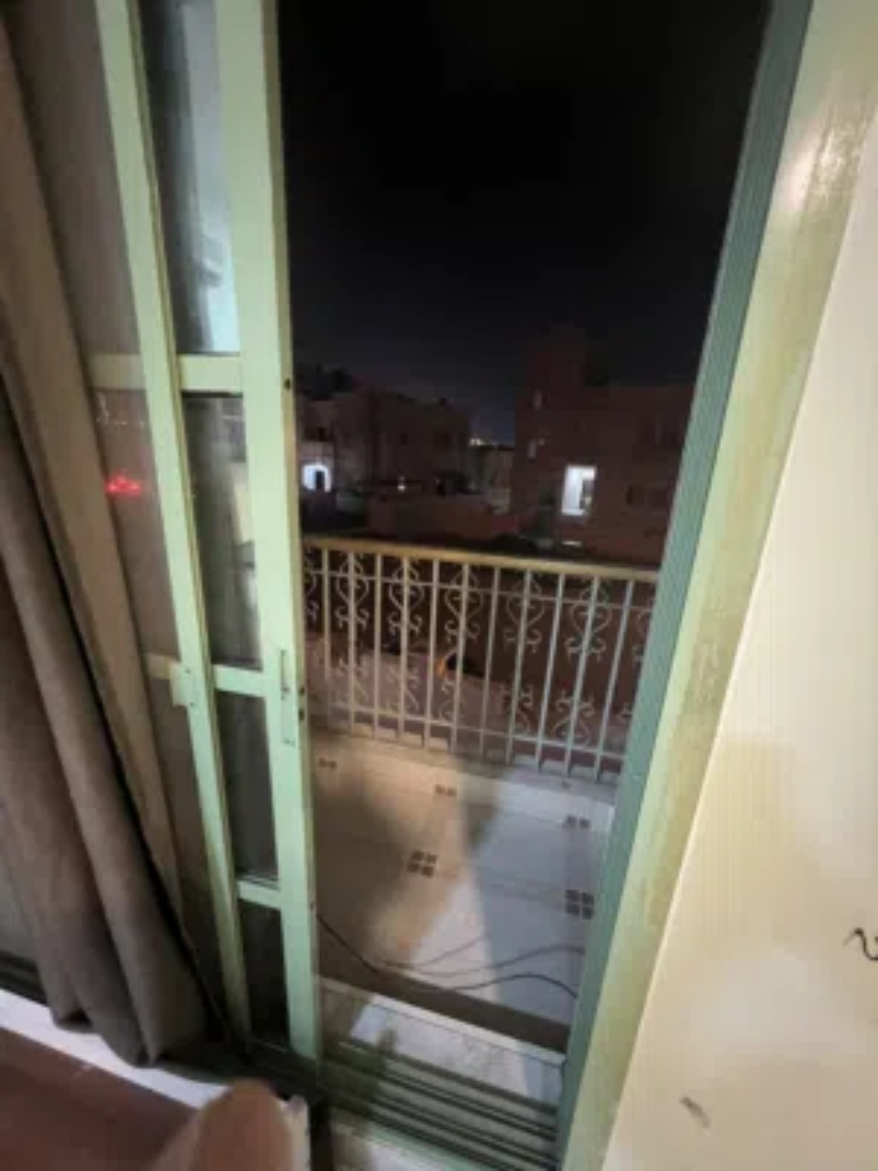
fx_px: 440
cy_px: 586
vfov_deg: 106.2
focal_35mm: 13
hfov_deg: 89.9
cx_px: 439
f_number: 1.8
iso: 1250
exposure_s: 1/25
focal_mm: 1.57
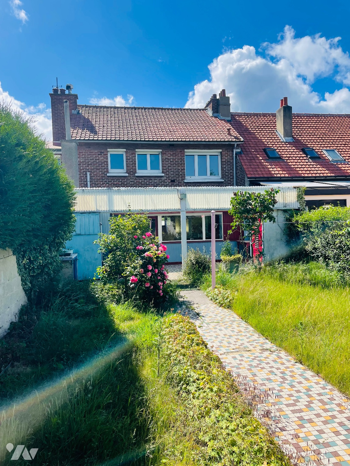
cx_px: 175
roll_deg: +1.1
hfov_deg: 53.1
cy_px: 233
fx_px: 351
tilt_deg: +0.5
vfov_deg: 67.3
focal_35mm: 26
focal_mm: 4.2
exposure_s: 1/3040
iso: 32
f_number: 1.6
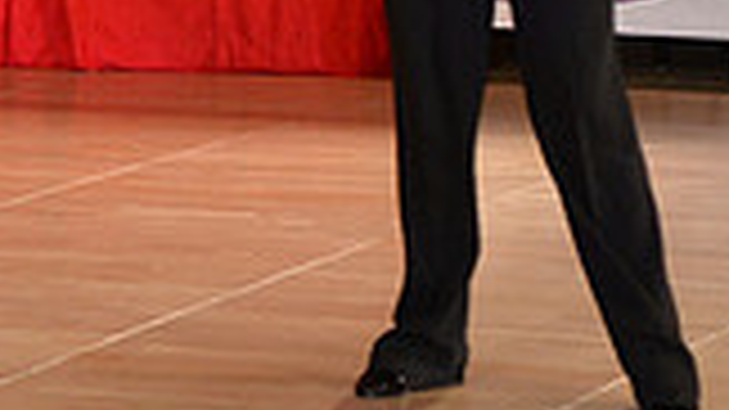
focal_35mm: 281
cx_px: -140
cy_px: -180
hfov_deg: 7.6
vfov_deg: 4.3
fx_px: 5430
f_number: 4.5
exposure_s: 1/200
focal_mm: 75
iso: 1600
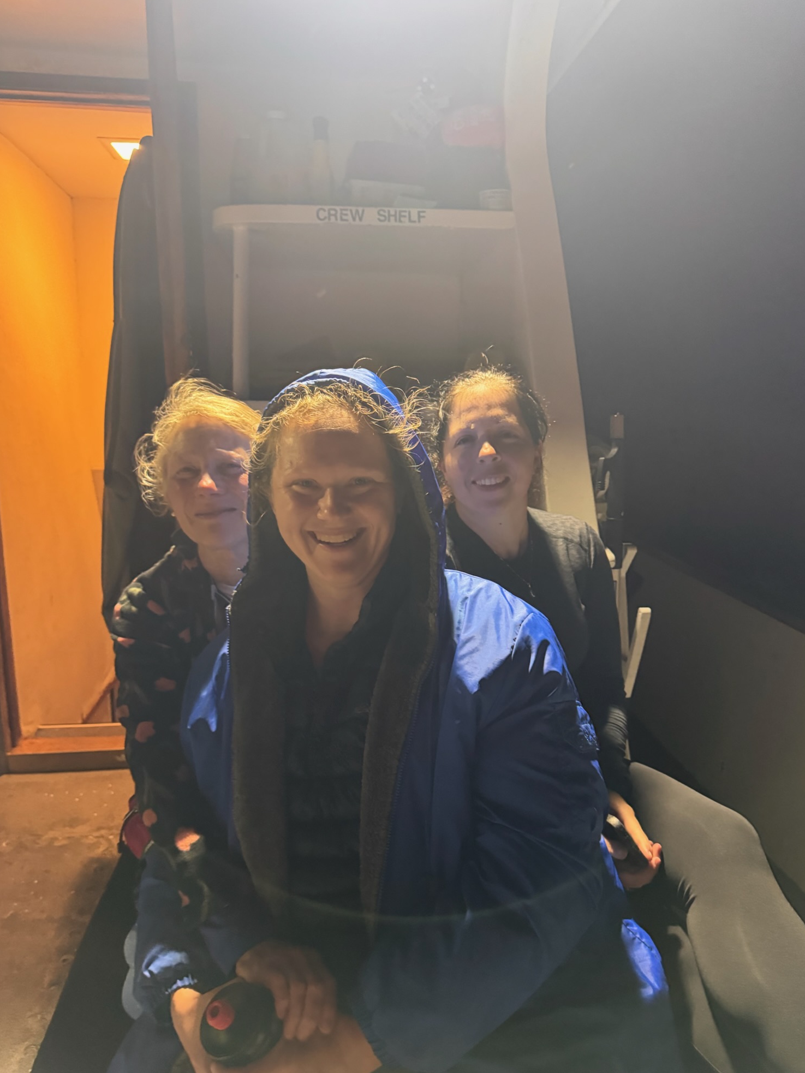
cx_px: 409
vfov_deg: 69.4
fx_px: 775
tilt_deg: -14.3
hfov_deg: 54.9
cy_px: 558
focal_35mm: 25
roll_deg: -2.6
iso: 640
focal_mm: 6.76
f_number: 1.78
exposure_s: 1/60
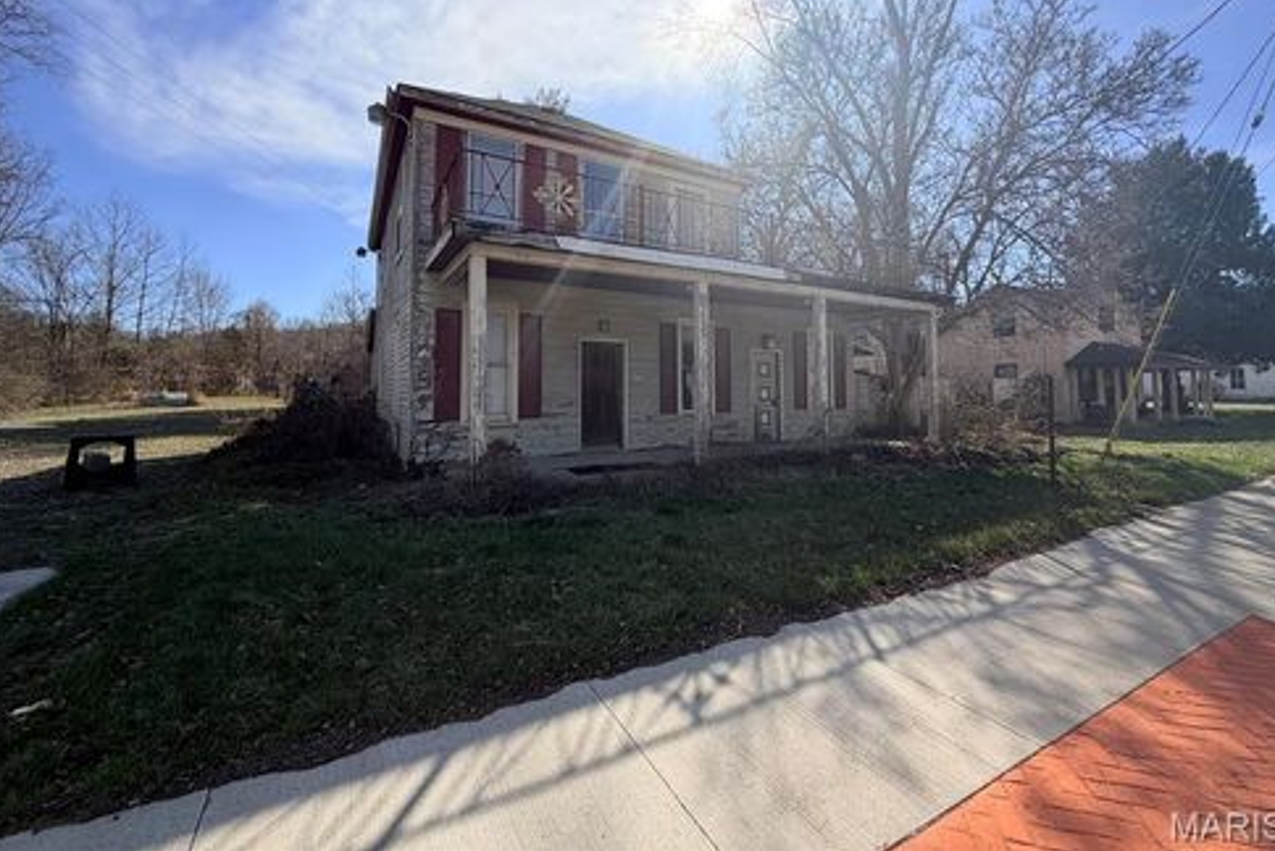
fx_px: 532
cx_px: 641
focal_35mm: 15
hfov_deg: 100.4
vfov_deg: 76.9
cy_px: 361
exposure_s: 1/1017
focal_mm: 2.22
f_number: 2.2
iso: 25
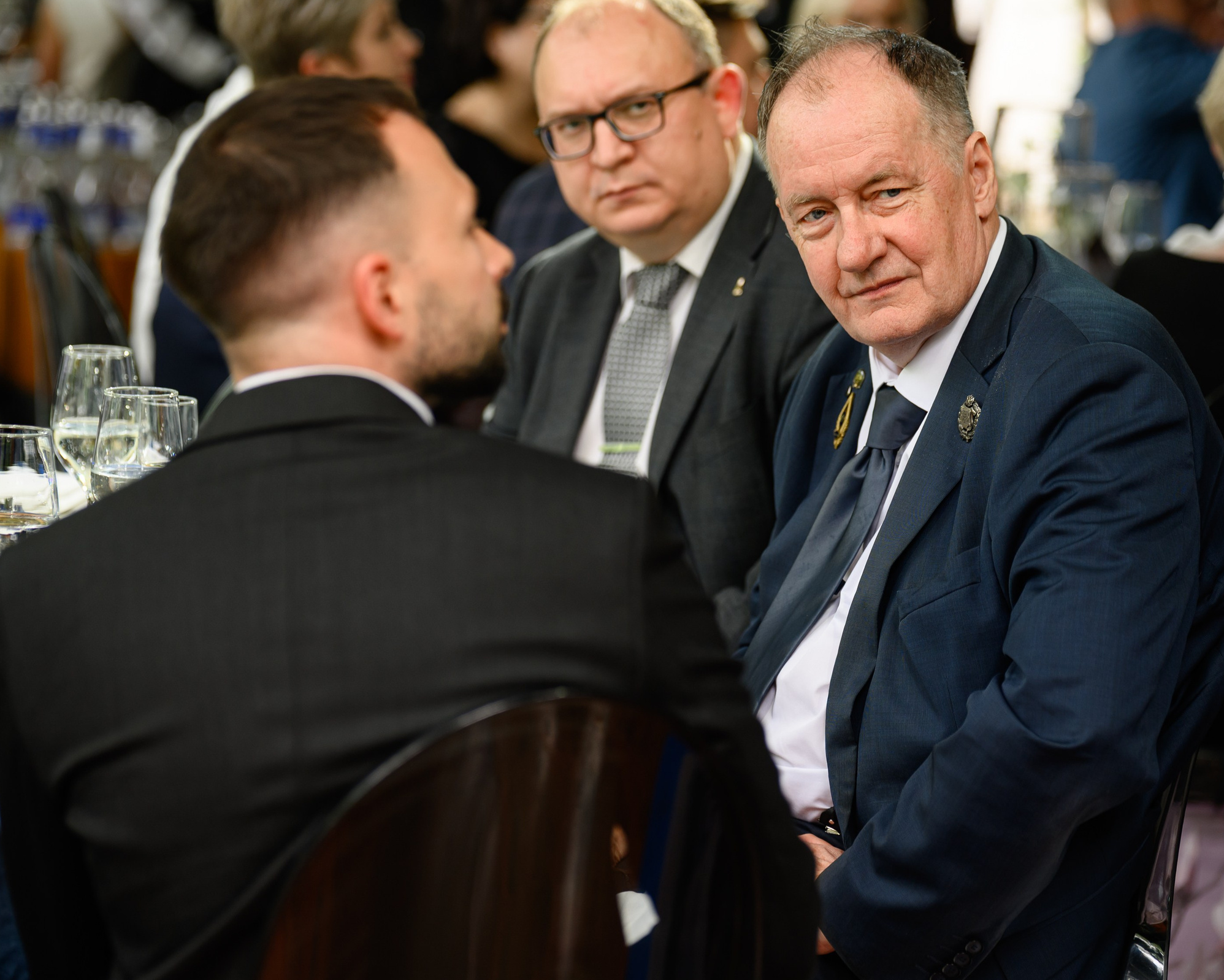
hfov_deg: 15.5
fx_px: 4492
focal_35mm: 124
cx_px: 591
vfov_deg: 12.4
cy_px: 461
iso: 220
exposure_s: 1/200
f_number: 2.7
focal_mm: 103
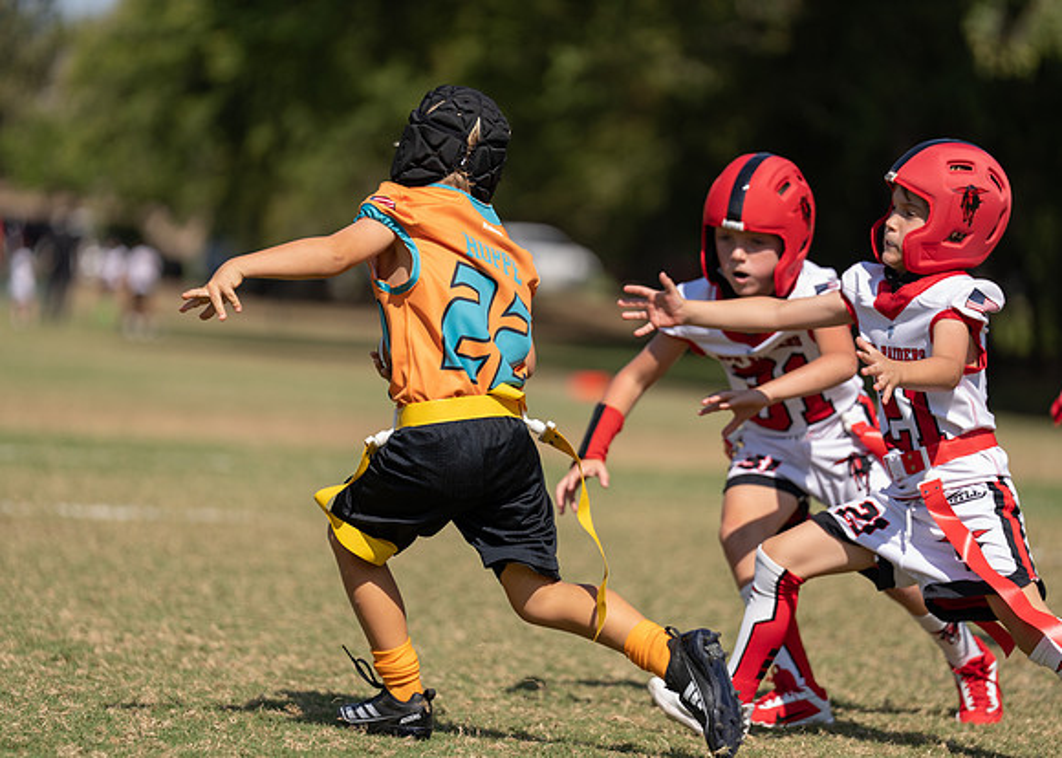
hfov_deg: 10.9
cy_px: 379
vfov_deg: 7.8
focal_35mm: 185
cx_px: 531
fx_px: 5570
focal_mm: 176
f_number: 2.8
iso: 100
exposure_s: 1/1600
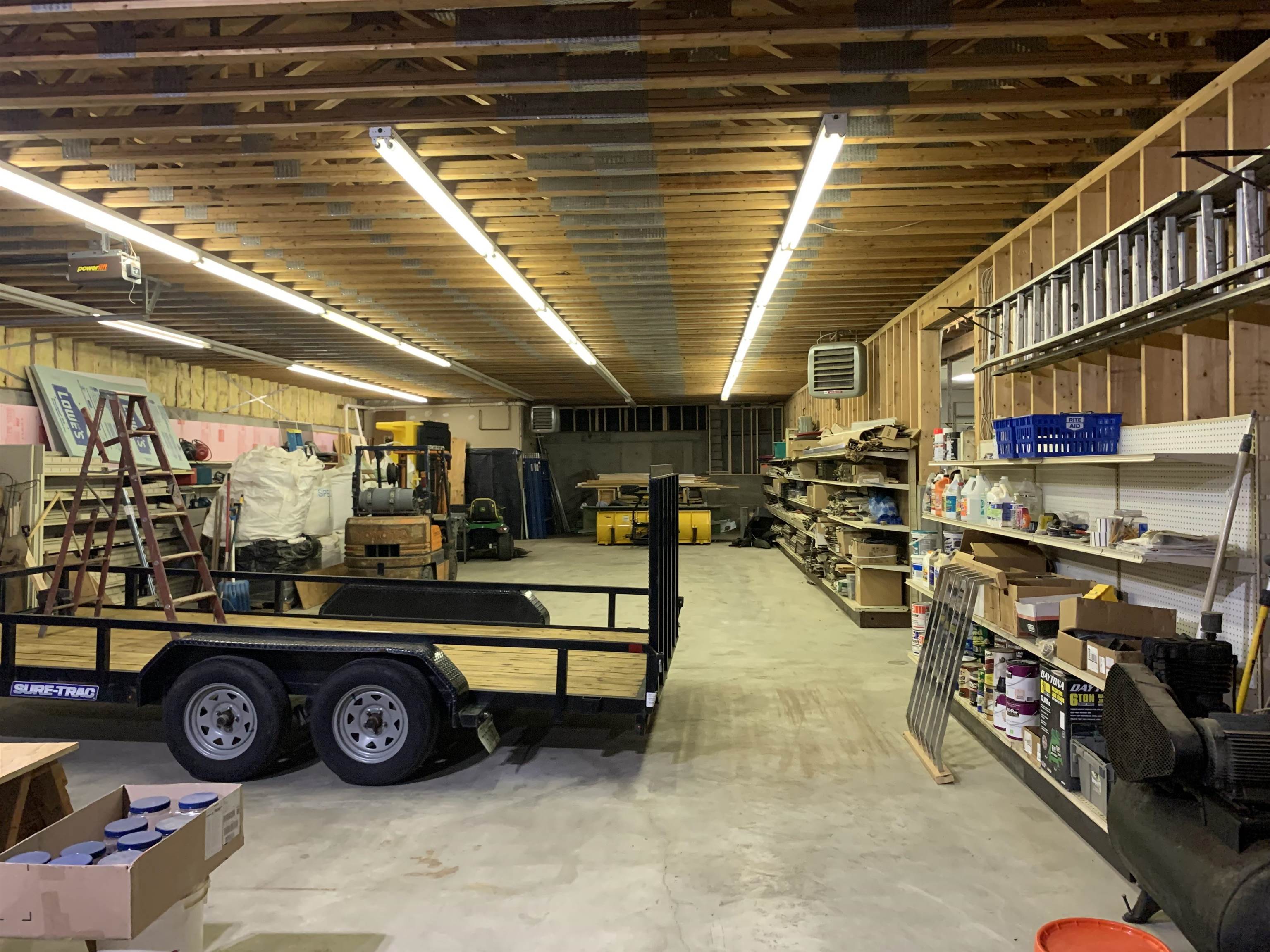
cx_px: 635
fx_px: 954
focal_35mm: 26
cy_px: 476
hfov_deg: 67.3
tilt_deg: -2.3
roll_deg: -0.1
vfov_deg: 53.1
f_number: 1.8
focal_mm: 4.25
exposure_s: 1/60
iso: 320
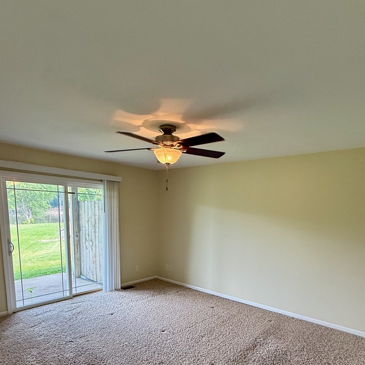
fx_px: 262
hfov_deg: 69.6
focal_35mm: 22
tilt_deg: -9.4
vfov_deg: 66.7
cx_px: 177
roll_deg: -1.5
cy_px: 258
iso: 160
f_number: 2.2
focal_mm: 2.22
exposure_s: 1/120
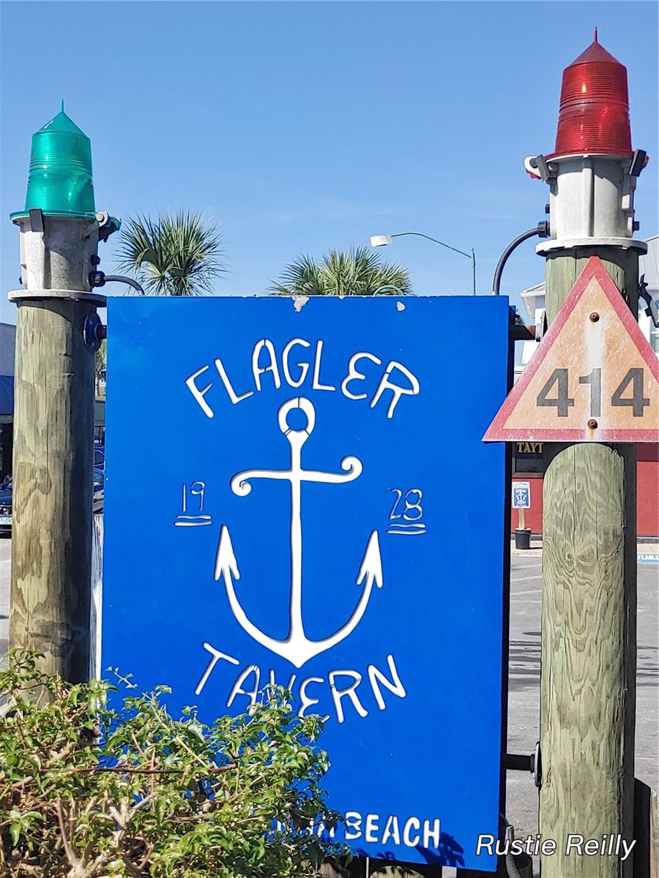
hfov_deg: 31.5
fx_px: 1168
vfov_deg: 41.2
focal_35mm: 46
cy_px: 439
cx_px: 330
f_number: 1.8
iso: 50
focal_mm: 4.36
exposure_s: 1/2273
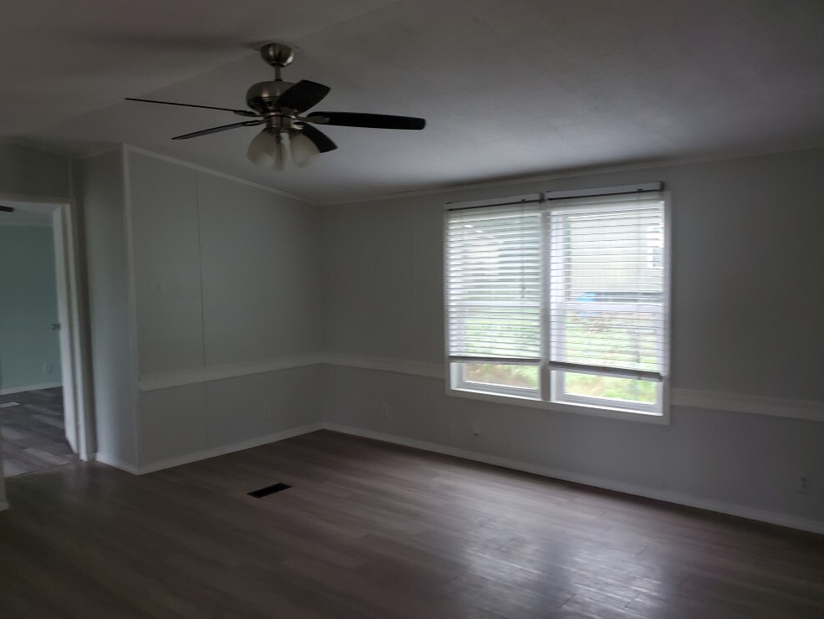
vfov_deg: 51.4
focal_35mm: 27
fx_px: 643
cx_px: 427
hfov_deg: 65.3
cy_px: 315
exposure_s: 1/120
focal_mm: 4.3
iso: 250
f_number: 2.4
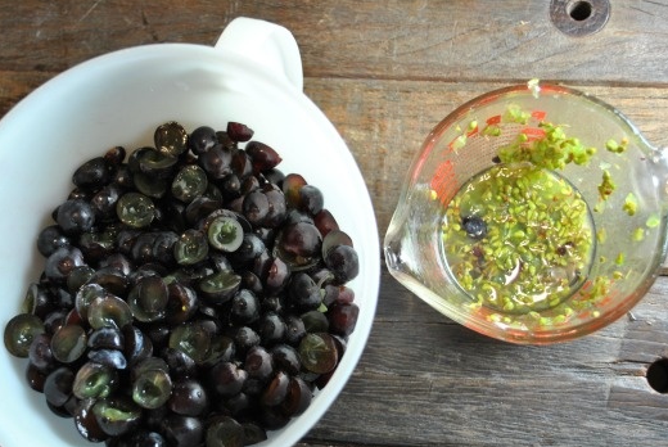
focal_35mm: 45
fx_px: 836
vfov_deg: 29.9
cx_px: 301
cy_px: 257
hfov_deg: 43.5
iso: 400
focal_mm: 26
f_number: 4.2
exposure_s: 1/20
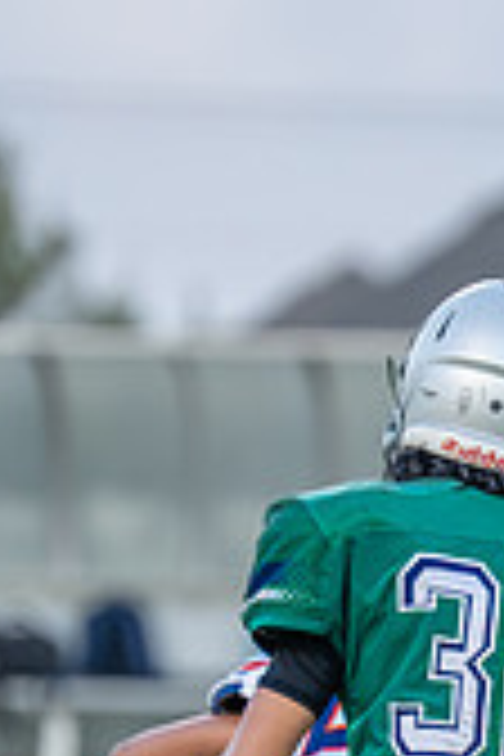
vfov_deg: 2.8
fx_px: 15665
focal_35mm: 746
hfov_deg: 1.8
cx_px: 674
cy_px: 671
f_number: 2.8
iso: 640
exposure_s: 1/1600
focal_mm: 173
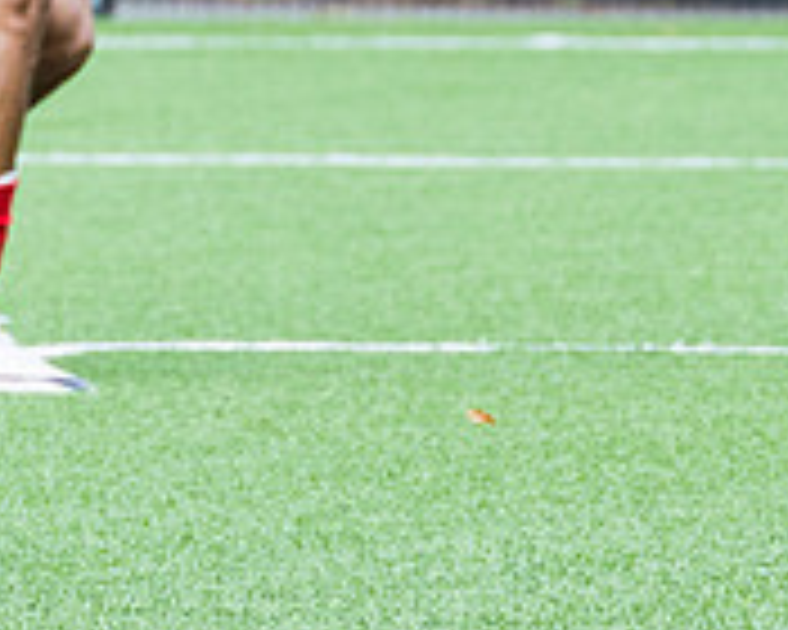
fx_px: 22389
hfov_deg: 2.0
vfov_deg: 1.6
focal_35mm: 960
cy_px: 108
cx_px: -761
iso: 800
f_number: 4.5
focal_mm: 130
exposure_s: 1/800
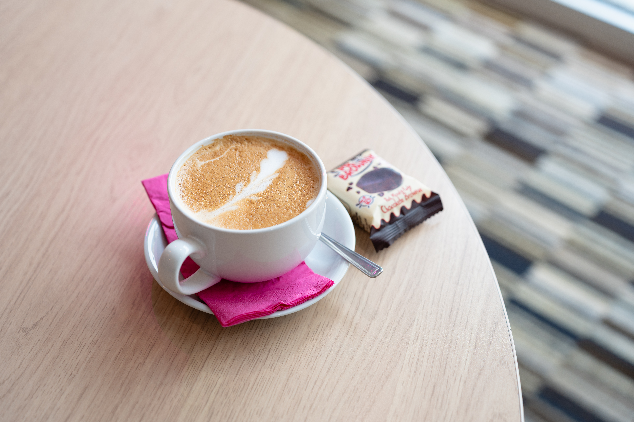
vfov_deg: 31.2
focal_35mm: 43
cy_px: 211
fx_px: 757
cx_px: 317
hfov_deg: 45.4
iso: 500
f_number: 2.8
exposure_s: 1/80
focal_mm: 43
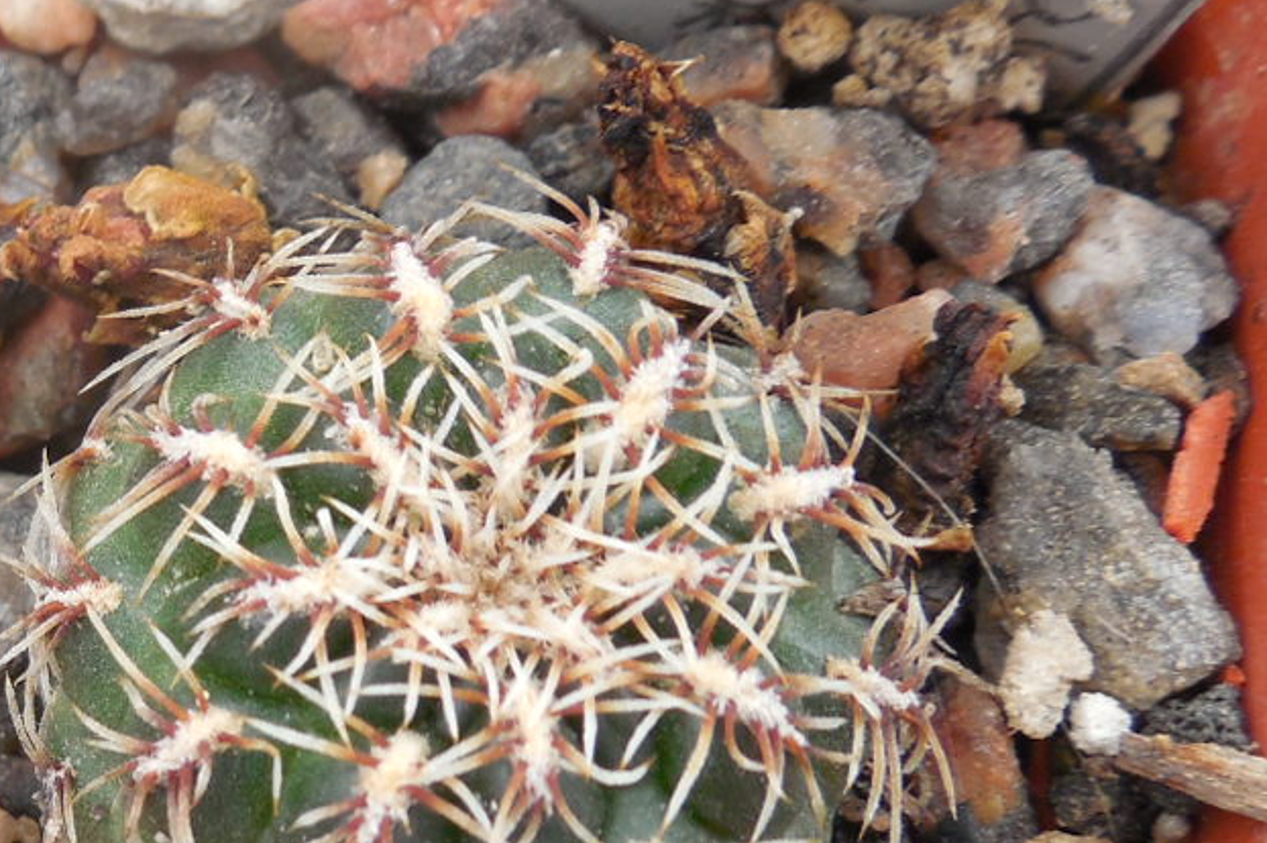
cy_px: 562
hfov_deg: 22.7
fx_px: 2919
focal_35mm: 83
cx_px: -216
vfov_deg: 16.4
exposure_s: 1/30
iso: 140
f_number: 3.6
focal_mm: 5.6
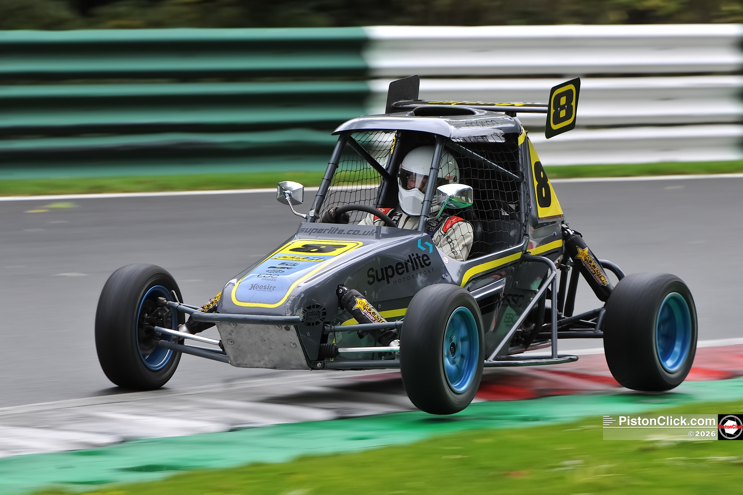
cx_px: 372
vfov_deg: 6.9
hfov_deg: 10.3
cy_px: 248
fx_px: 4127
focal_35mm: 200
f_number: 5.6
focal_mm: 200
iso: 200
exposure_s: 1/160
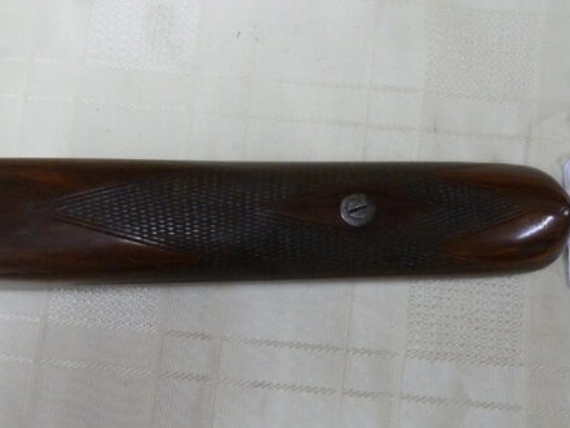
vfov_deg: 41.2
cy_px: 288
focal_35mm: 34
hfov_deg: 53.9
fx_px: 560
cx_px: 287
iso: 400
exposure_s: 1/20
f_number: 3.3
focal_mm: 4.1
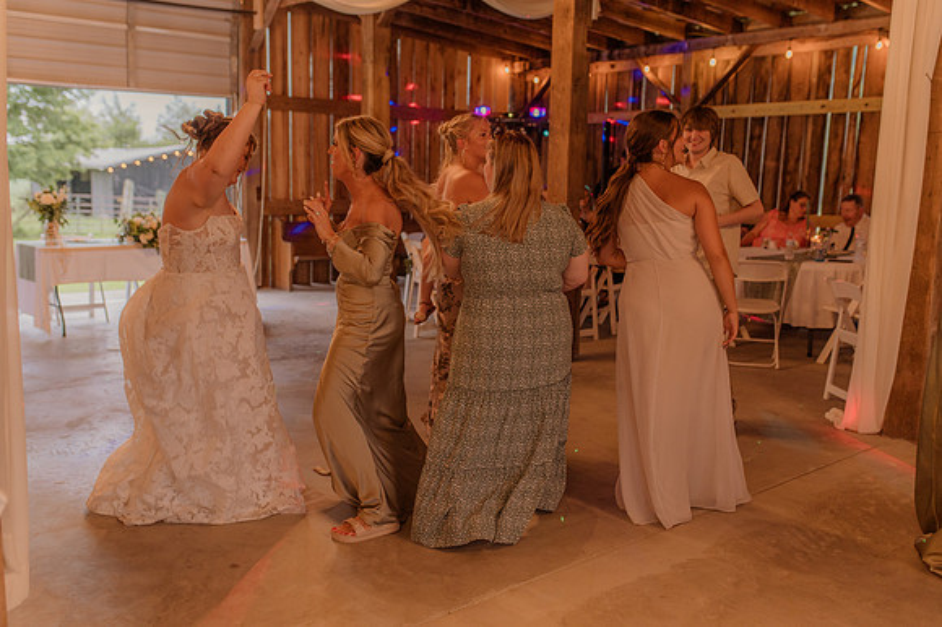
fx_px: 915
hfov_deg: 54.5
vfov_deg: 37.8
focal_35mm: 35
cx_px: 471
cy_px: 314
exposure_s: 1/200
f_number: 2.5
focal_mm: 35
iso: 640
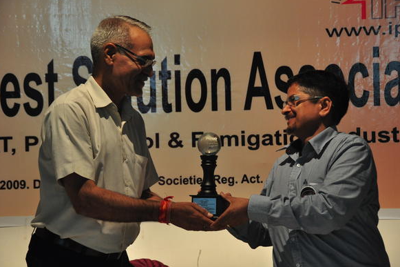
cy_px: 135
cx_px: 200
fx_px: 1066
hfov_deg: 21.2
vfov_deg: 14.2
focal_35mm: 96
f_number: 5
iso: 800
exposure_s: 1/125
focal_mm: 62
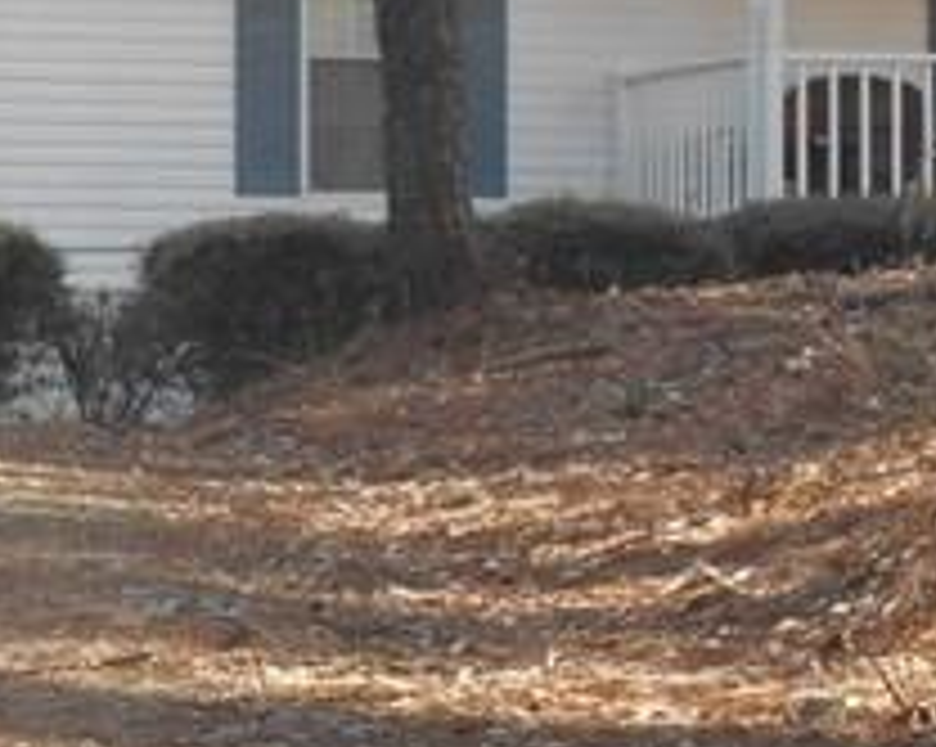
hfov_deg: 6.6
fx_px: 8109
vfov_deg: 5.3
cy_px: 90
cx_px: 914
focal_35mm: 293
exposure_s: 1/60
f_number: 4.4
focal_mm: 10.9
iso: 80
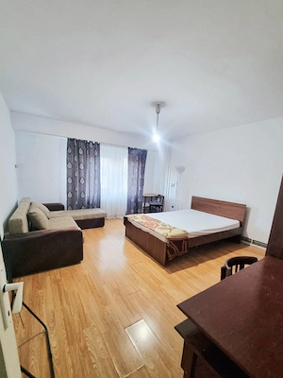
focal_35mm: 13
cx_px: 142
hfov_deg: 89.9
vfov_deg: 106.2
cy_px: 189
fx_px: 142
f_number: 2.2
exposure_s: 1/33
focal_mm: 2.2
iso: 500
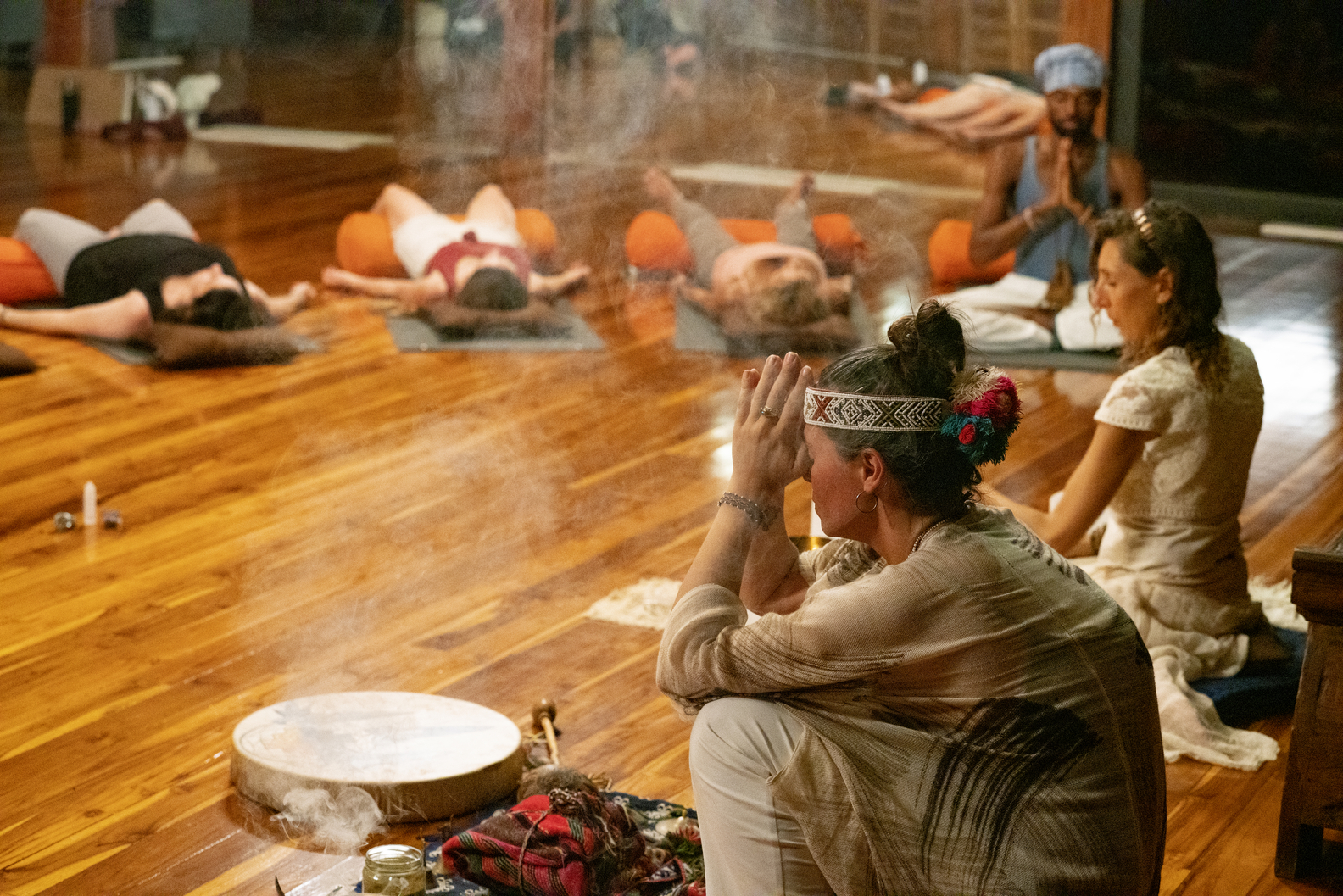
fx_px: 2612
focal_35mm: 70
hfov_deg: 28.8
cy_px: 448
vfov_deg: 19.5
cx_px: 672
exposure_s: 1/50
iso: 6400
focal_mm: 70
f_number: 5
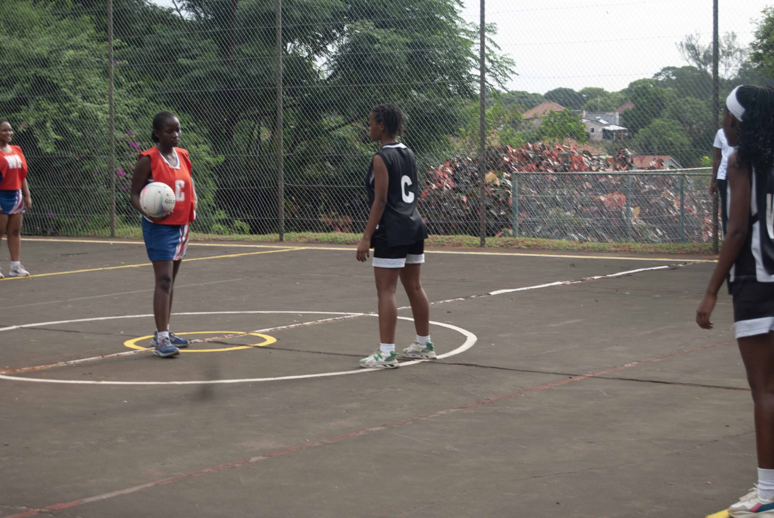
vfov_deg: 16.6
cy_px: 259
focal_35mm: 82
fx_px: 1776
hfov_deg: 24.6
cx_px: 387
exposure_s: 1/125
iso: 100
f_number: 5.6
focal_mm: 55
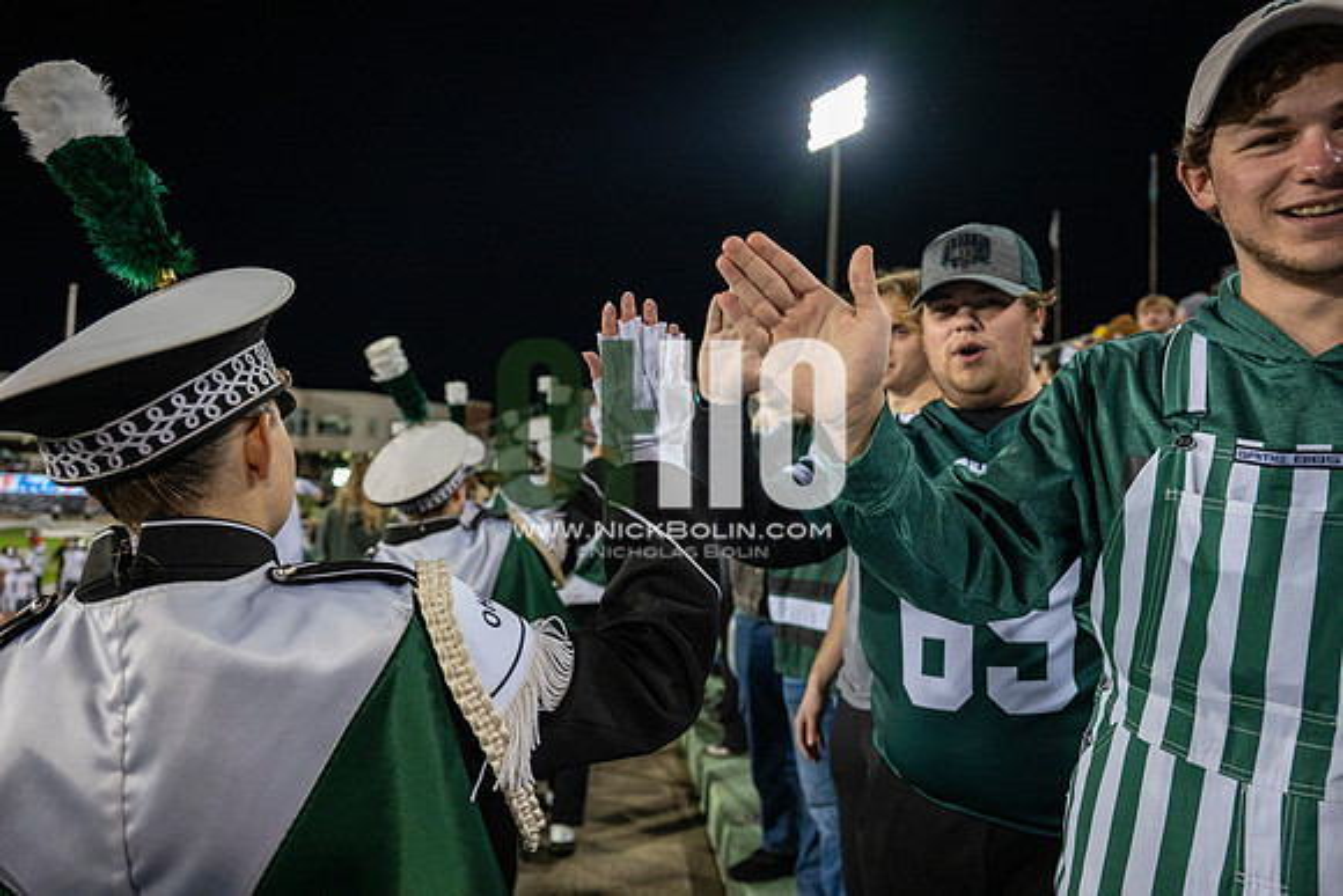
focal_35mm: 24
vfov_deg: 53.2
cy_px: 448
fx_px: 896
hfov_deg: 73.7
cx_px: 672
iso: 1250
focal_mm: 24
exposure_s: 1/500
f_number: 3.2
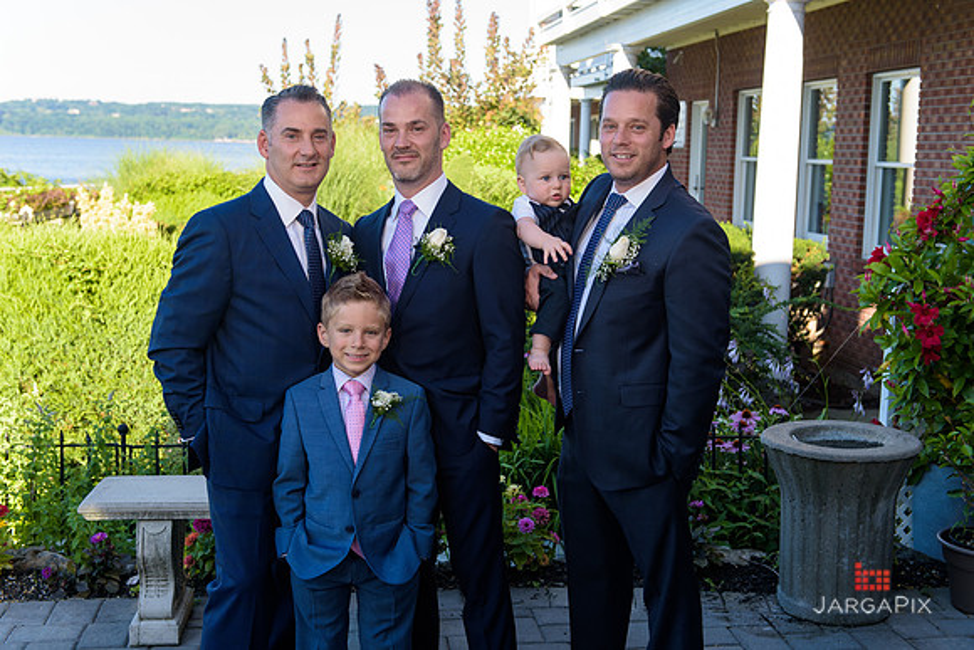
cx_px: 487
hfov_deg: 41.1
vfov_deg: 28.1
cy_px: 325
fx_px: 1299
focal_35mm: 48
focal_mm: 48
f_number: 4
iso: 200
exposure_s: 1/250
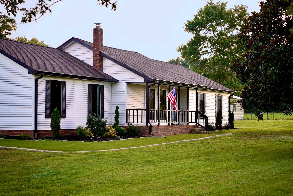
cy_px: 98
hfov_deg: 28.8
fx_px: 570
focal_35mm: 70
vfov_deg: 19.5
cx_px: 146
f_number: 4.5
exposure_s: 1/160
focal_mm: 70
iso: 1000
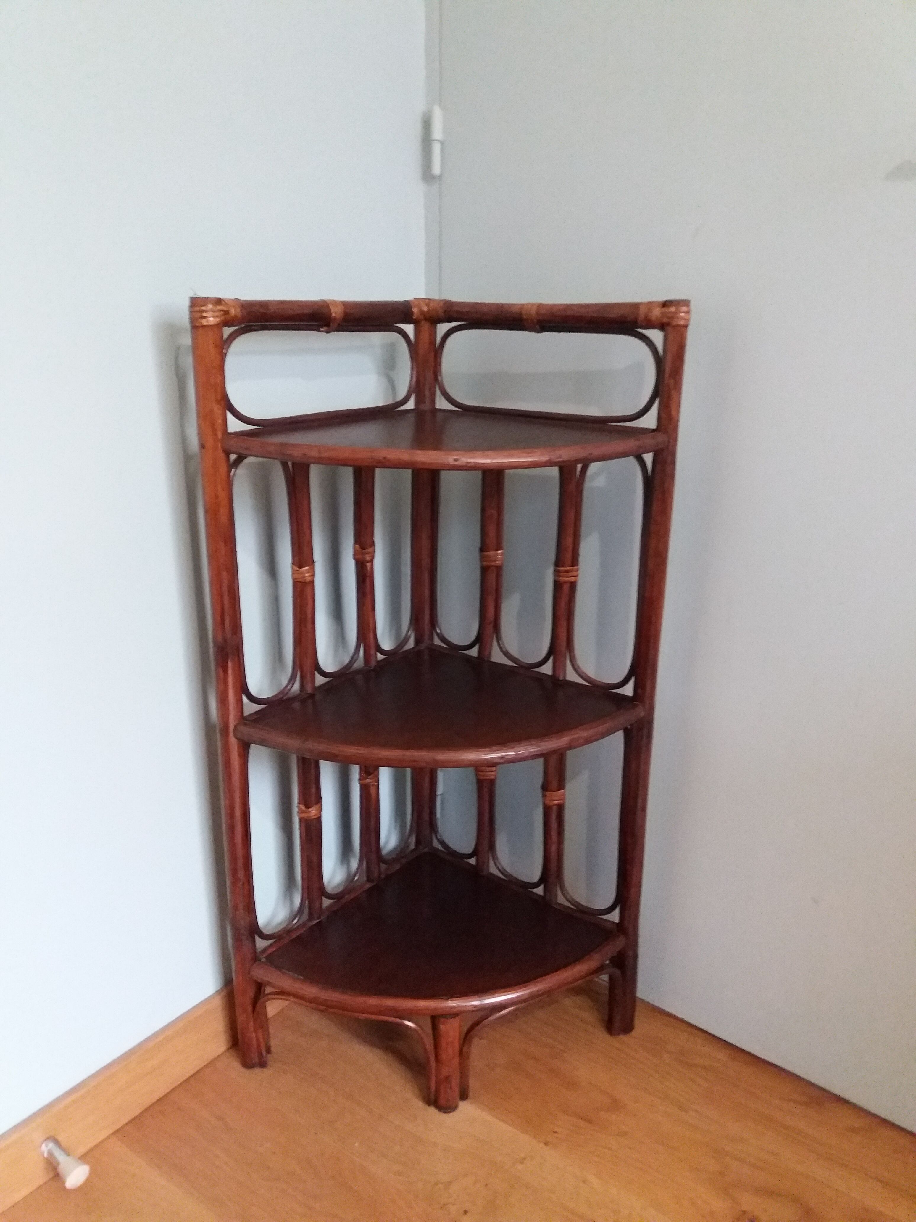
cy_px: 611
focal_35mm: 28
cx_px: 458
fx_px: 988
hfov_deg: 49.7
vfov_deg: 63.4
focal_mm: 3.7
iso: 500
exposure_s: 1/17
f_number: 1.9
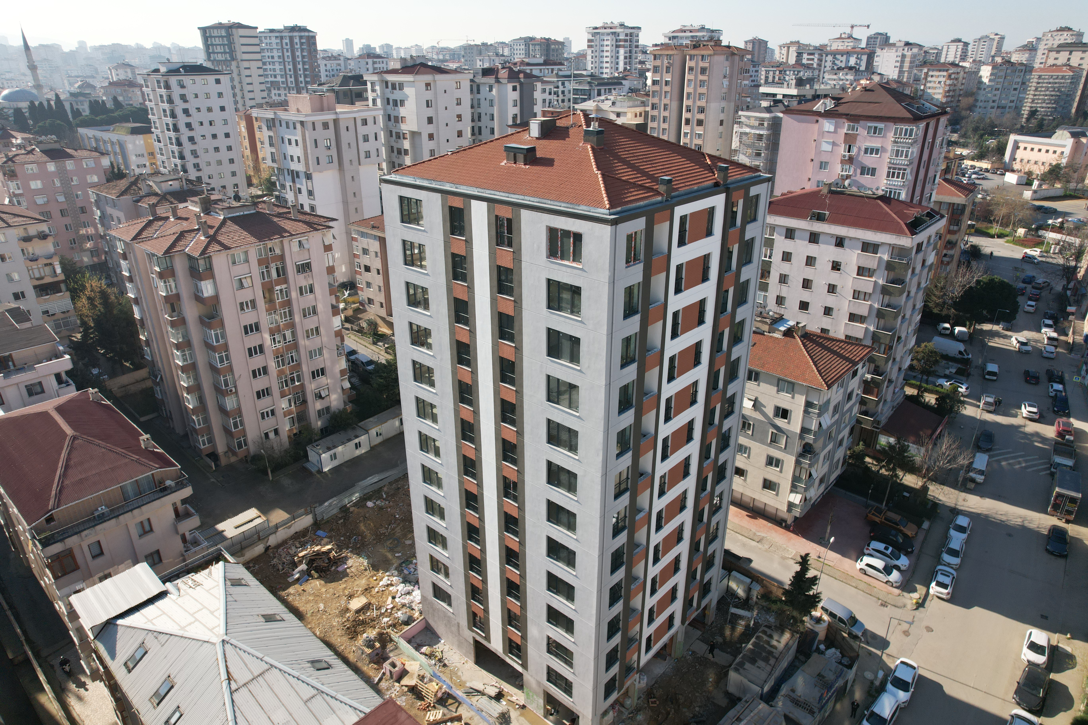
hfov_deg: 78.6
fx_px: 665
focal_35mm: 22
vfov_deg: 57.2
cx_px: 544
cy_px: 362
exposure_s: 1/400
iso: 140
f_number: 2.8
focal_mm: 8.38
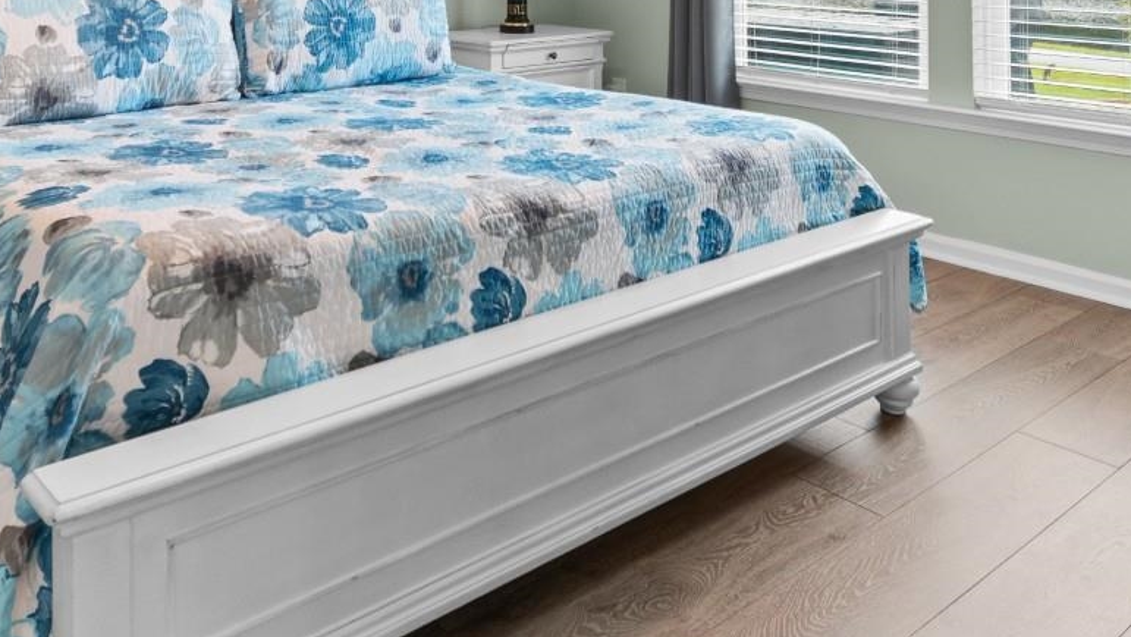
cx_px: 390
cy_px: -81
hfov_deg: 58.3
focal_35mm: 33
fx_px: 990
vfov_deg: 31.3
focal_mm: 10
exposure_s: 1/6
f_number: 4.5
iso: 100
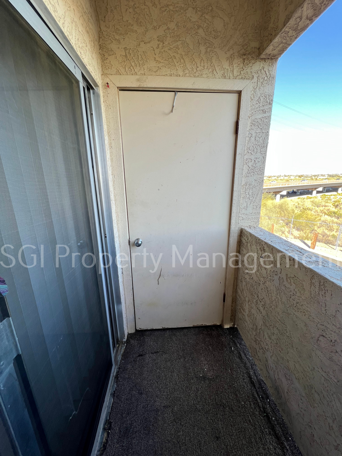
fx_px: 171
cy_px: 228
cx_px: 171
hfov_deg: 89.9
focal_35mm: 13
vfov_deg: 106.2
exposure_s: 1/133
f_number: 1.8
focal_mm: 1.57
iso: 32
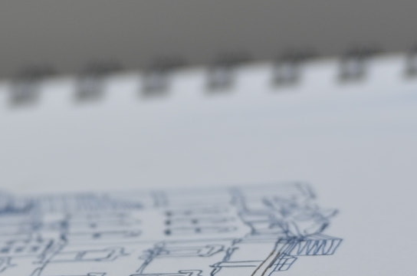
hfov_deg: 1.8
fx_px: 13059
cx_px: -18
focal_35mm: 1130
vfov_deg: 1.2
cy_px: 403
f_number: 3.2
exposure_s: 1/160
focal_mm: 200
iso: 100
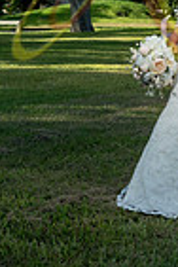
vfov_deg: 17.5
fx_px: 831
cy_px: -44
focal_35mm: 112
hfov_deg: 12.0
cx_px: 218
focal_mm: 35
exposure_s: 1/2000
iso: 500
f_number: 4.5
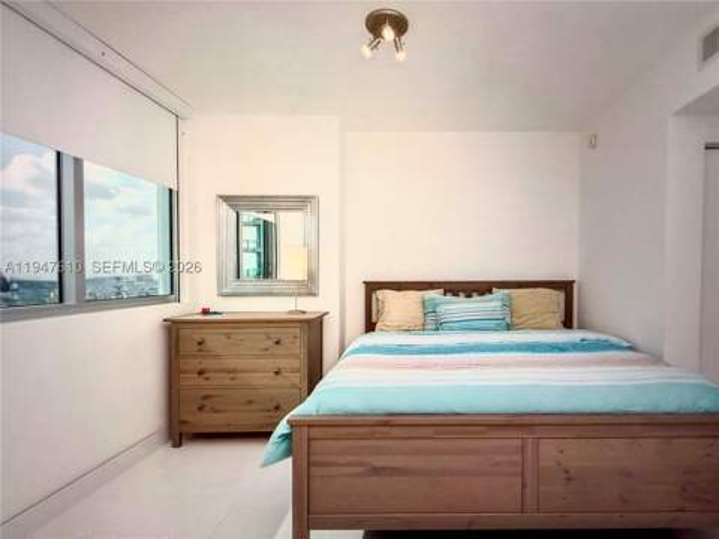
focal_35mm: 24
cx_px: 360
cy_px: 270
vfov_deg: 56.8
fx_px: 498
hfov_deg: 71.6
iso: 250
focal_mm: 2.22
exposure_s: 1/121
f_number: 2.2
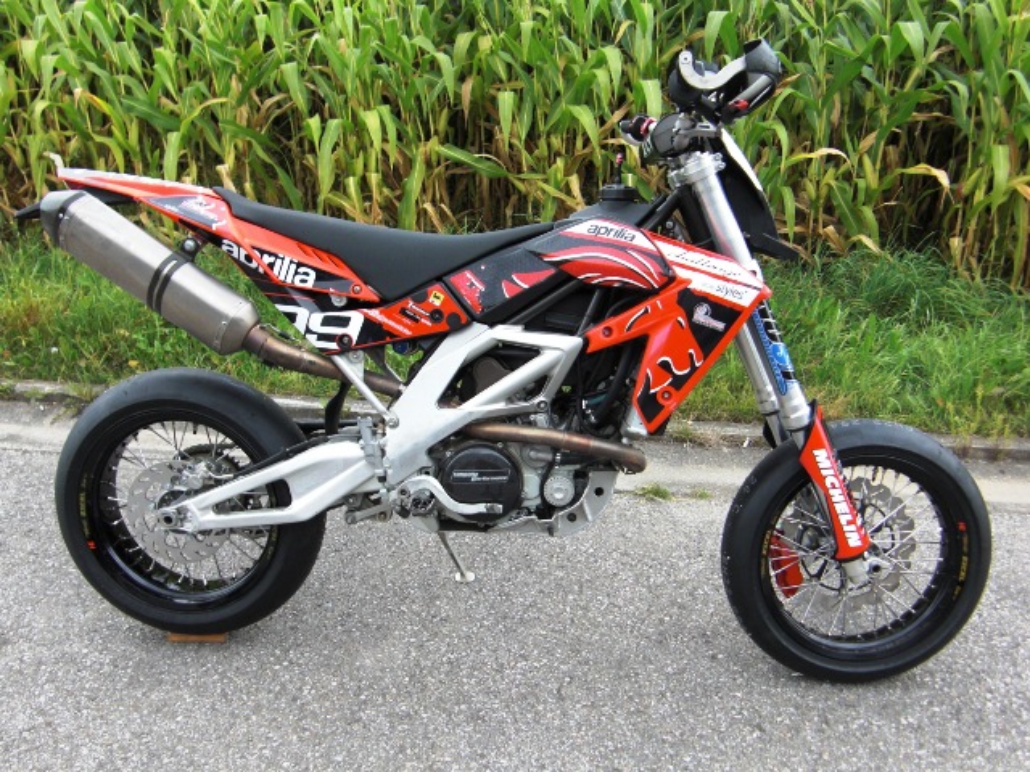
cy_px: 386
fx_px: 982
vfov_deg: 42.9
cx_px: 515
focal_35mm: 33
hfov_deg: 55.4
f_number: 2.7
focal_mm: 5.8
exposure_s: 1/125
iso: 100
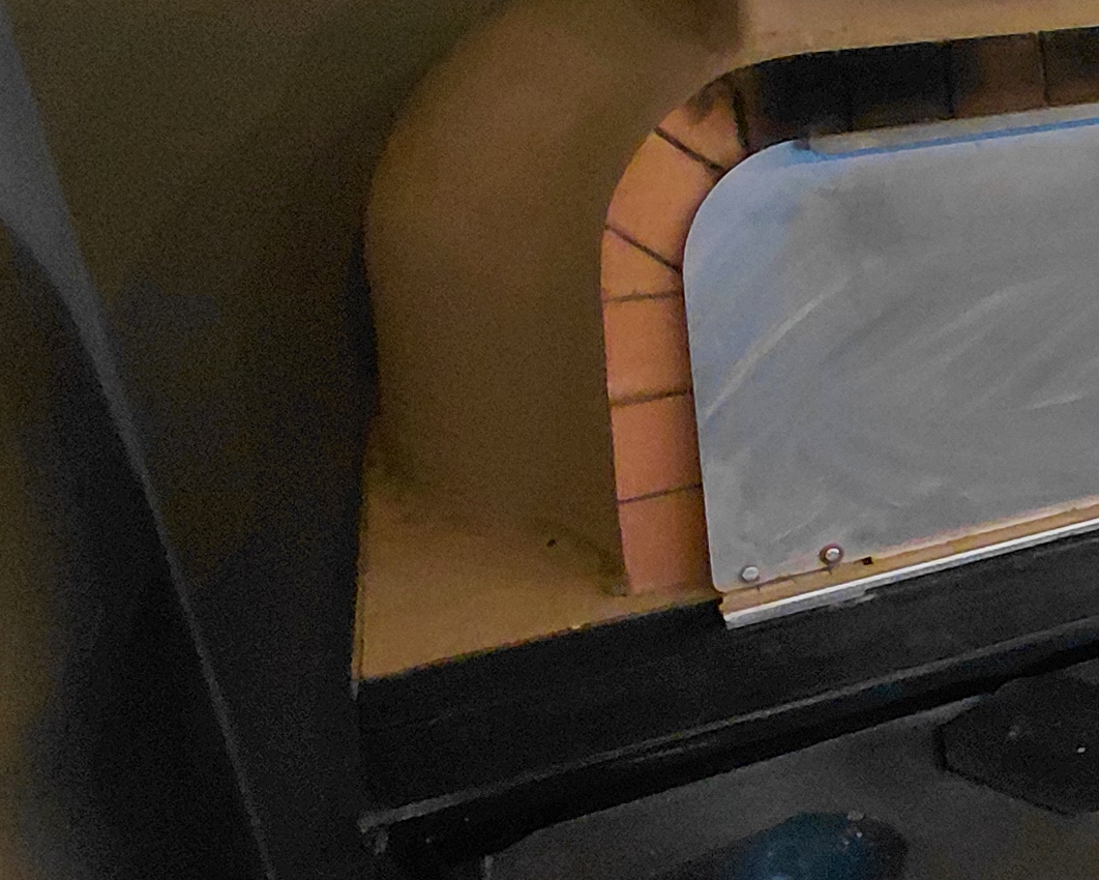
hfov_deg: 32.1
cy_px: 403
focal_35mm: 48
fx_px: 1562
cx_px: 1321
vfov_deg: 31.4
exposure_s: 1/14.3
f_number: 2.2
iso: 800
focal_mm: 1.64
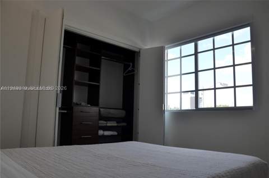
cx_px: 134
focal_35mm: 27
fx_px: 201
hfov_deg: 67.5
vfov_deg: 47.7
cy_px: 89
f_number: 6.3
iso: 200
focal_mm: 18
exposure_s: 1/160
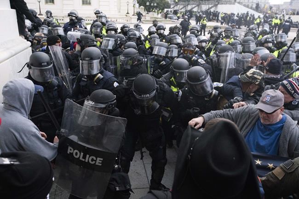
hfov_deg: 54.4
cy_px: 100
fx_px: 291
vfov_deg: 37.8
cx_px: 150
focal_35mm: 35
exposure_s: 1/500
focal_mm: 35
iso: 12800
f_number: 6.3
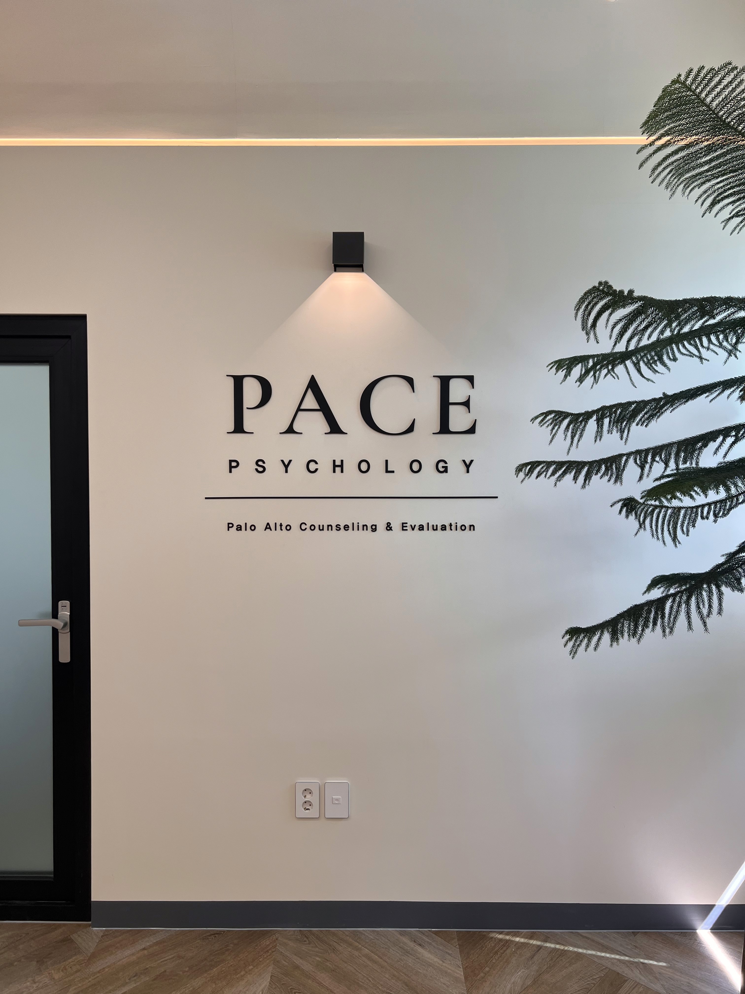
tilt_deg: -0.2
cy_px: 497
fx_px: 746
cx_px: 372
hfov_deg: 53.1
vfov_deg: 67.3
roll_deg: -0.1
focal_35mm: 26
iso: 40
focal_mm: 5.7
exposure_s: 1/199
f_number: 1.5
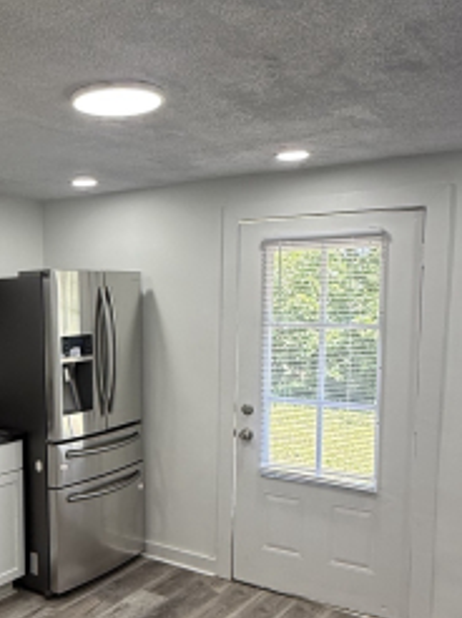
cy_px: 355
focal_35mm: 38
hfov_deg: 35.6
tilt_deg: -4.9
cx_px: 53
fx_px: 677
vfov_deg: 48.9
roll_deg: -0.5
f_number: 2.2
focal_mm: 2.22
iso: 80
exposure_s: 1/99
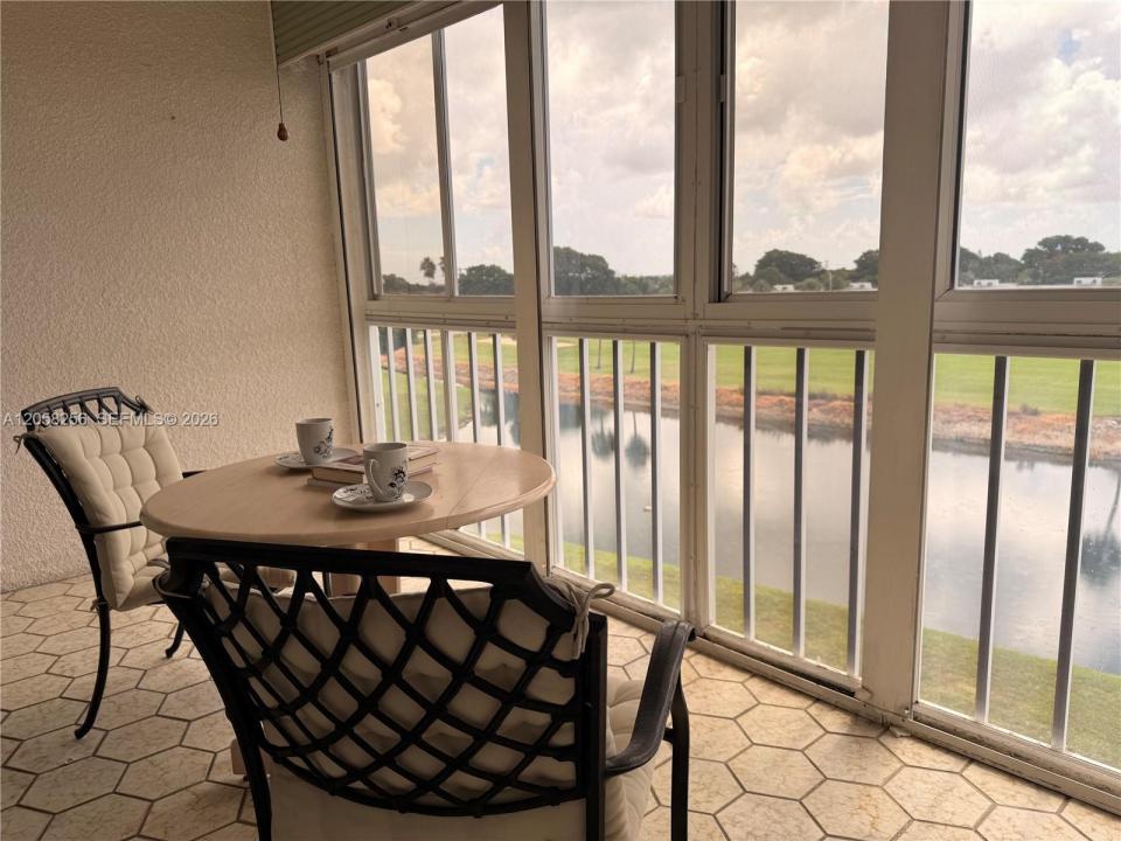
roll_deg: +3.2
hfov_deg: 71.6
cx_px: 560
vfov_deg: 56.8
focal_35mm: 24
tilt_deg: -9.3
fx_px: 777
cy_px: 420
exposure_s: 1/622
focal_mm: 6.76
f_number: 1.78
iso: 80
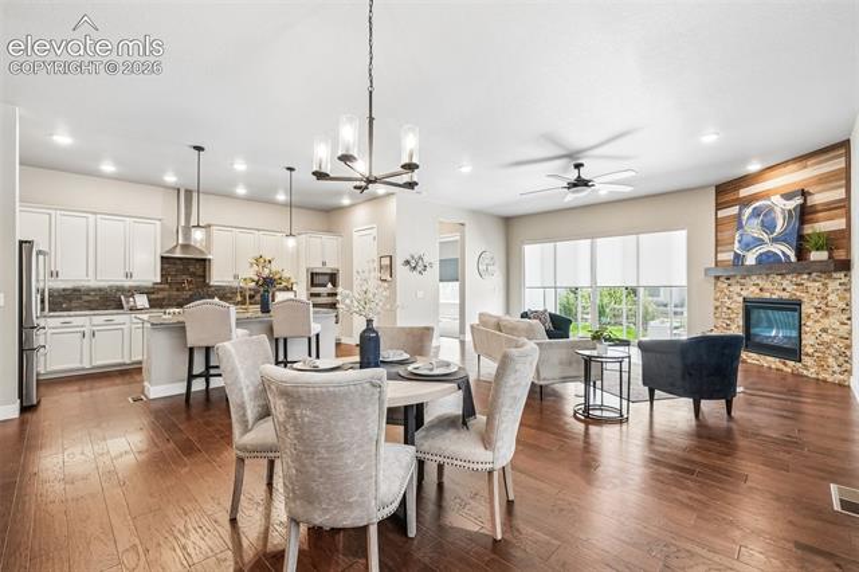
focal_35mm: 16
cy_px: 286
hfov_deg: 98.2
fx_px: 372
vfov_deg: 75.1
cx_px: 430
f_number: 8
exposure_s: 1/8
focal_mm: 10.4
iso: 800
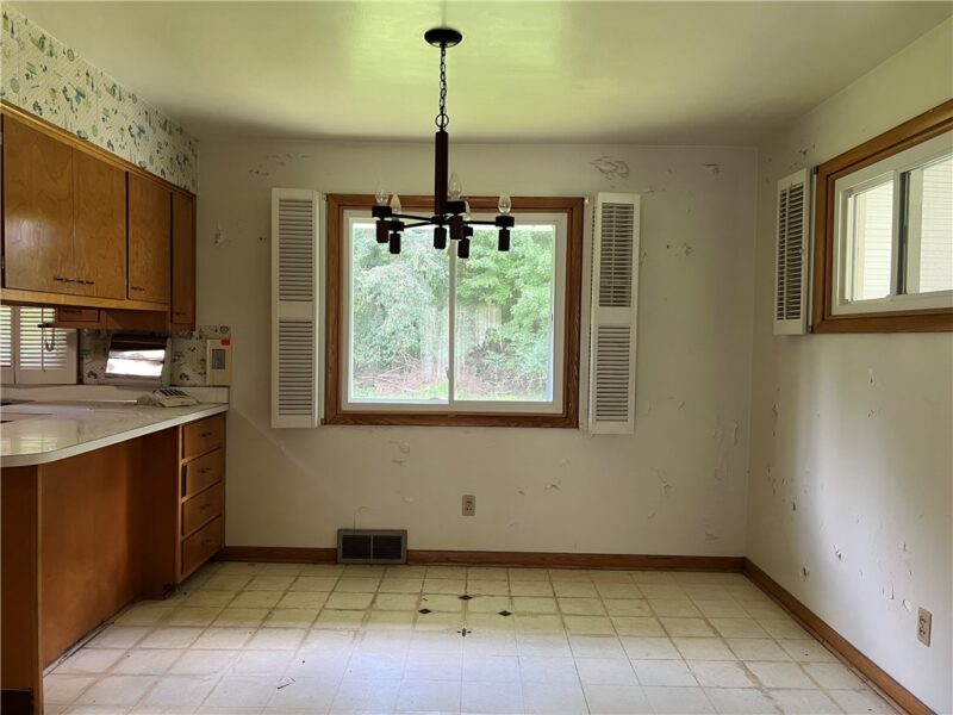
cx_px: 476
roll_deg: -0.9
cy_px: 358
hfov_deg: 67.3
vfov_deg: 53.1
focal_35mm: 26
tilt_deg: -1.6
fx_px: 716
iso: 125
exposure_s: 1/92
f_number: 1.5
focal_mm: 5.7
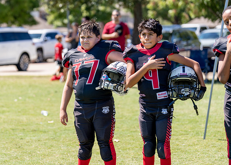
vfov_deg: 11.7
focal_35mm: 122
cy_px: 68
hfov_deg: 16.3
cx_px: 84
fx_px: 803
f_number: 2.8
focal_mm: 98
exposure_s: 1/1000
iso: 100
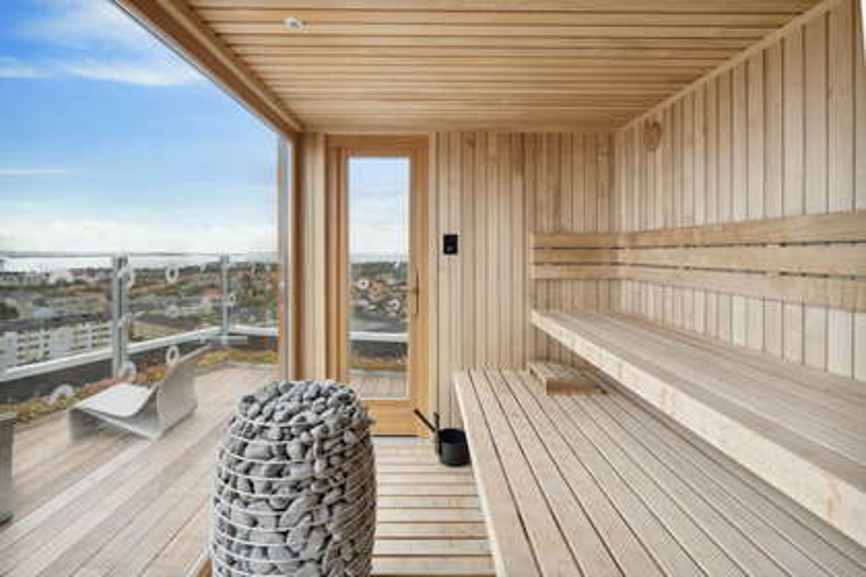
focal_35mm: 16
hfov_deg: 96.7
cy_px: 288
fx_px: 385
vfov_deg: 73.7
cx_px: 433
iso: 400
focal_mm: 16
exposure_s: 1/500
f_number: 8
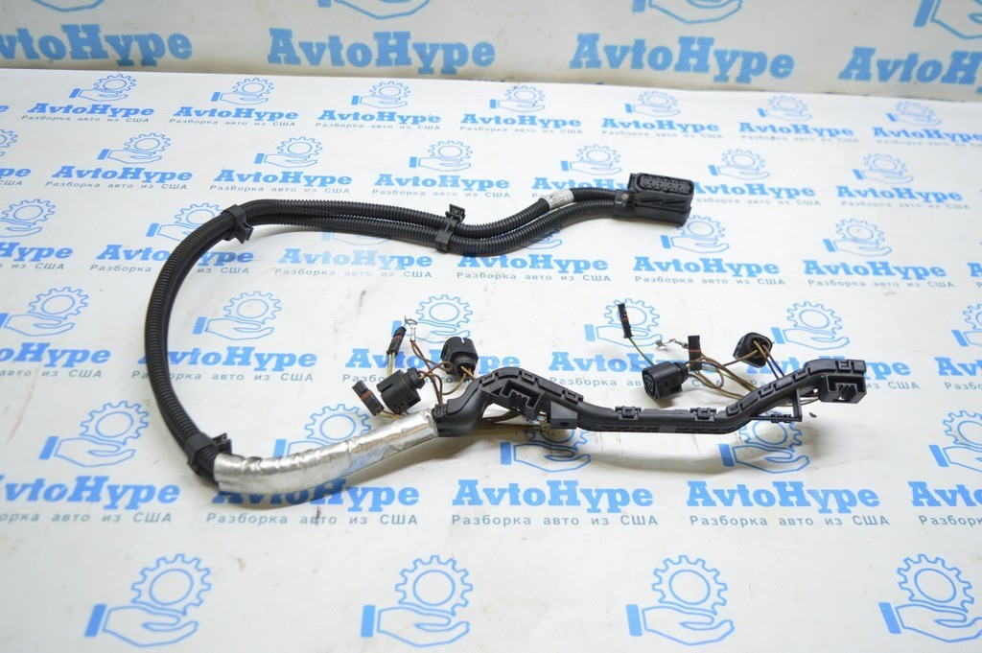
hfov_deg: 57.3
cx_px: 491
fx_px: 899
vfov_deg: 39.9
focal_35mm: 33
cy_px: 326
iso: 400
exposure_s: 1/40
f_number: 3.8
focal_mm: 22
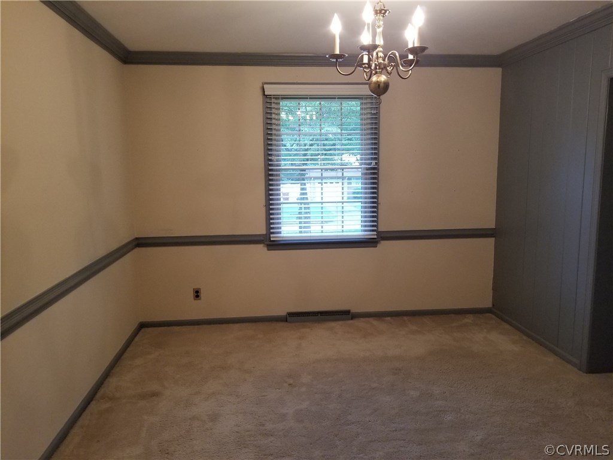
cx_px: 306
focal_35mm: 26
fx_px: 460
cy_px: 230
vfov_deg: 53.1
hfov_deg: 67.3
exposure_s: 1/60
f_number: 1.7
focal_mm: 4.25
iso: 200
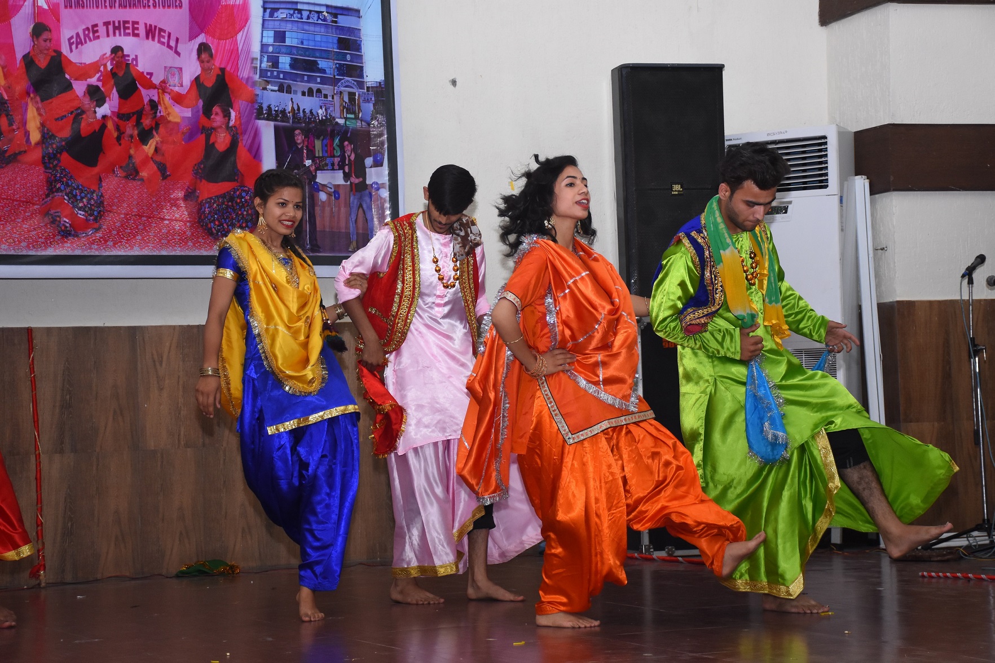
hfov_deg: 27.0
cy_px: 332
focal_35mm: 75
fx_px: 2073
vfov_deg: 18.2
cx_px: 498
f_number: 5
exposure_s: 1/125
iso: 1250
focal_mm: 50
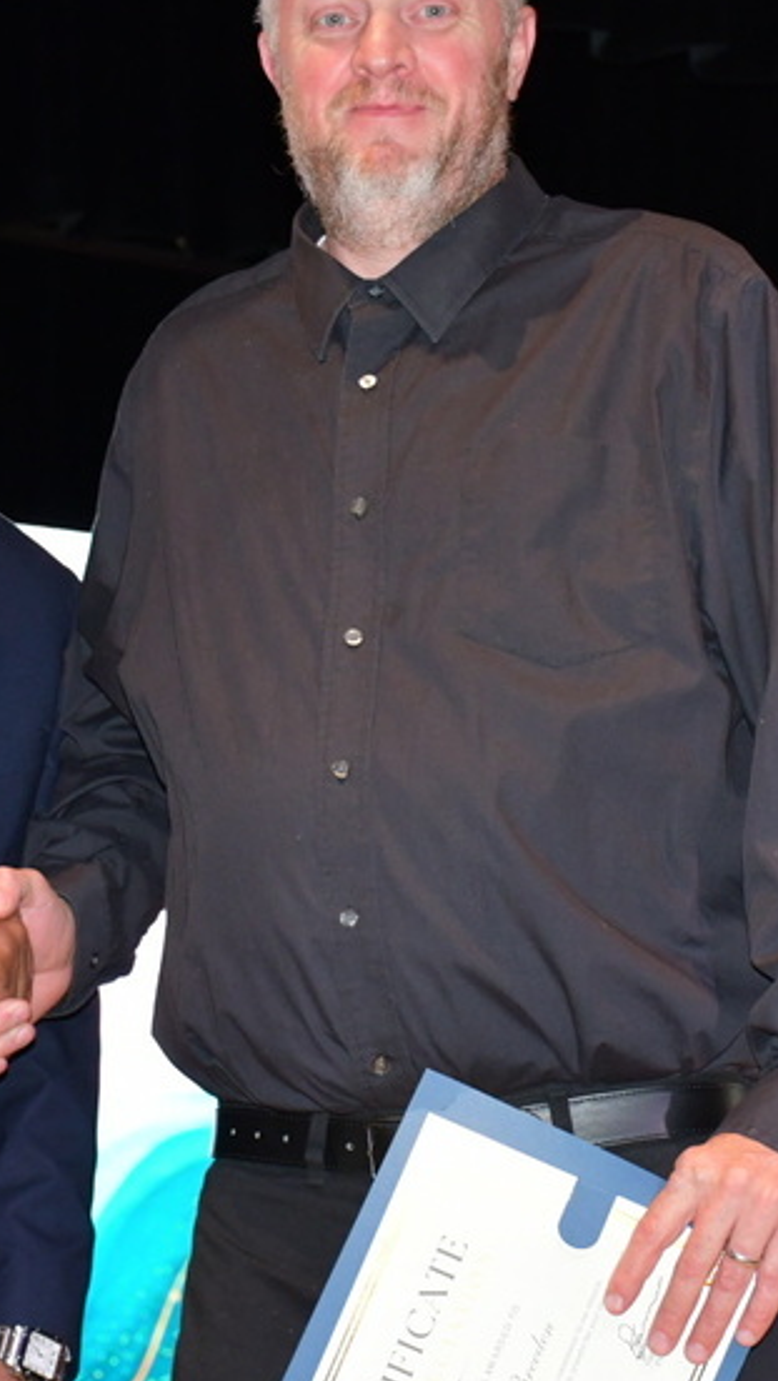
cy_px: 662
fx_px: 3700
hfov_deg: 12.0
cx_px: 560
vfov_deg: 21.1
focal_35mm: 101
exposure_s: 1/60
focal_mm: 35
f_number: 4.2
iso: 1100
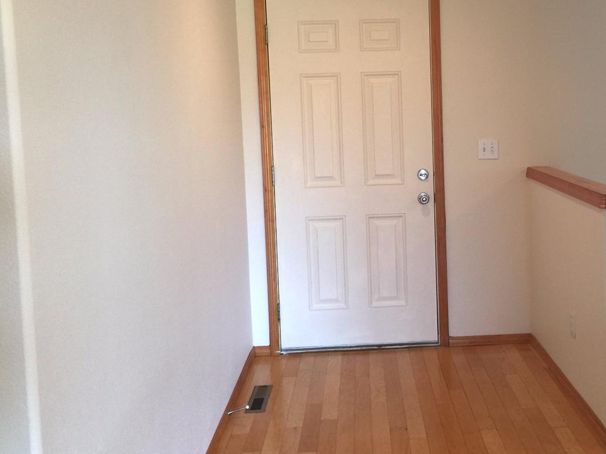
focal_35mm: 42
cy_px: 171
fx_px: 735
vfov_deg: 34.2
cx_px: 388
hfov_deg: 44.4
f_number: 2.2
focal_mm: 4.15
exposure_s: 1/15
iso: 32
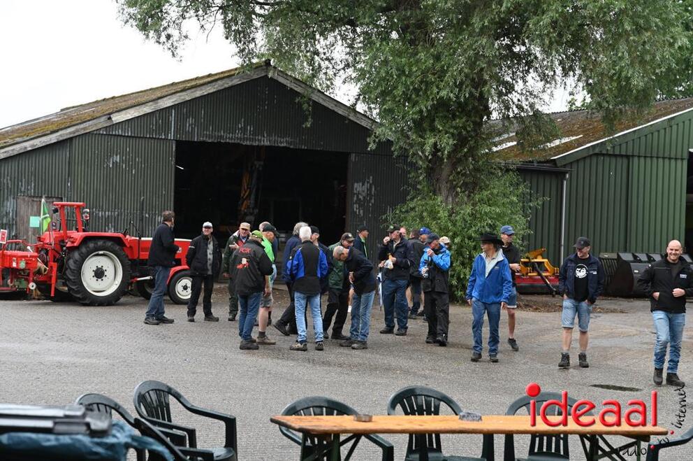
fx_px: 1346
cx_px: 346
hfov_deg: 28.9
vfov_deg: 19.4
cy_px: 230
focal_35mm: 70
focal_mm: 70
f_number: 5
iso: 640
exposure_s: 1/400
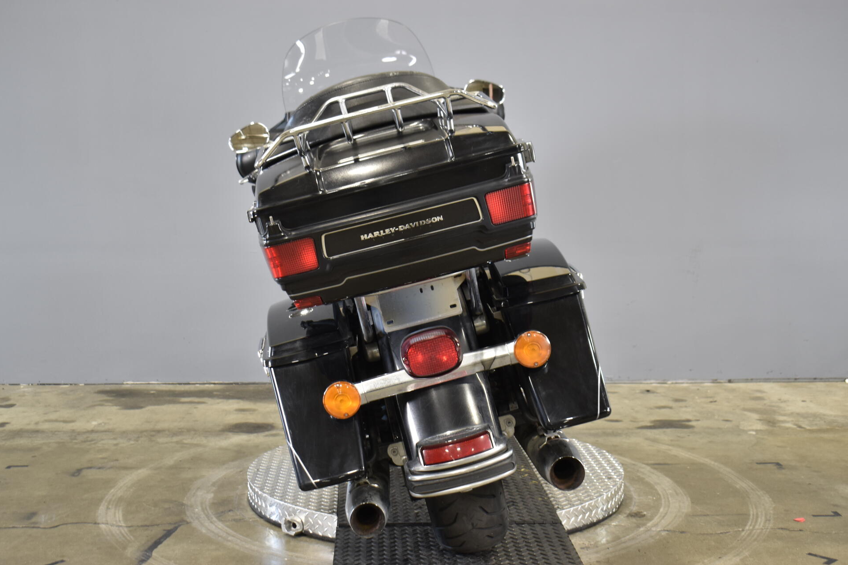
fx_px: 1143
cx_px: 413
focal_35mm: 49
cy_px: 288
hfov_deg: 40.7
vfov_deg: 27.8
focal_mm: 31
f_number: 4.2
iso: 400
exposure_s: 1/13
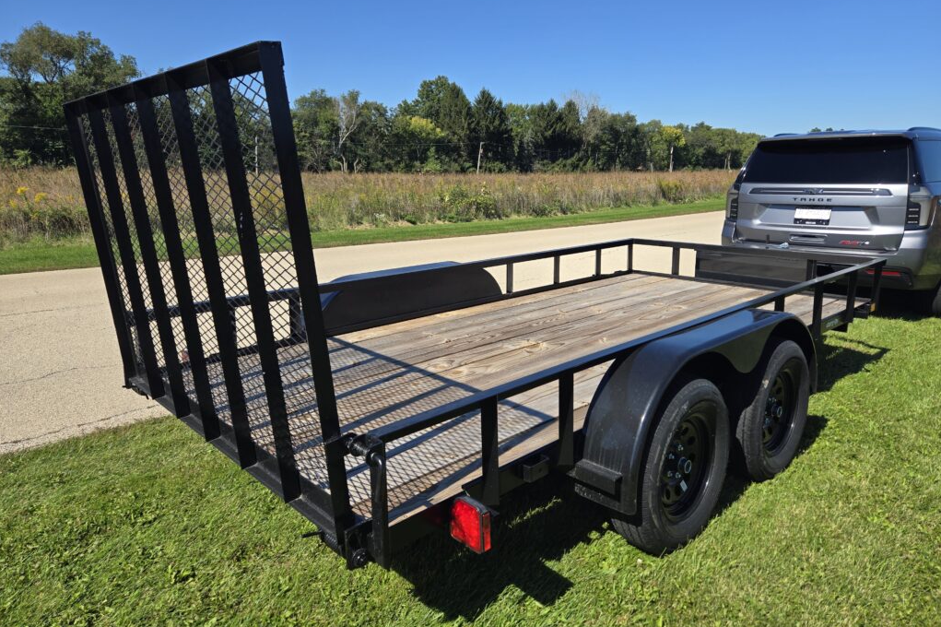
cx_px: 470
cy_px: 281
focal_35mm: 24
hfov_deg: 73.8
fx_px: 627
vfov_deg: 53.0
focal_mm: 5.4
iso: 25
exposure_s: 1/1775
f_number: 1.8
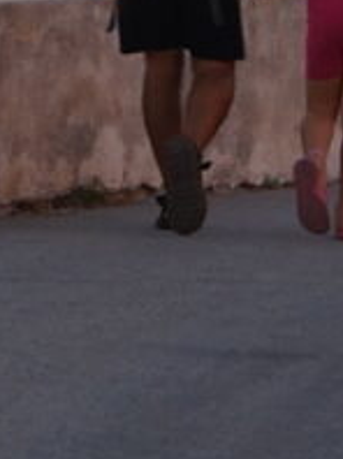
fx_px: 10585
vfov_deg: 2.5
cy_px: -245
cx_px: 234
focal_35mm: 799
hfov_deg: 1.9
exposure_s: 1/200
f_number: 5.6
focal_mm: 107
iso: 640
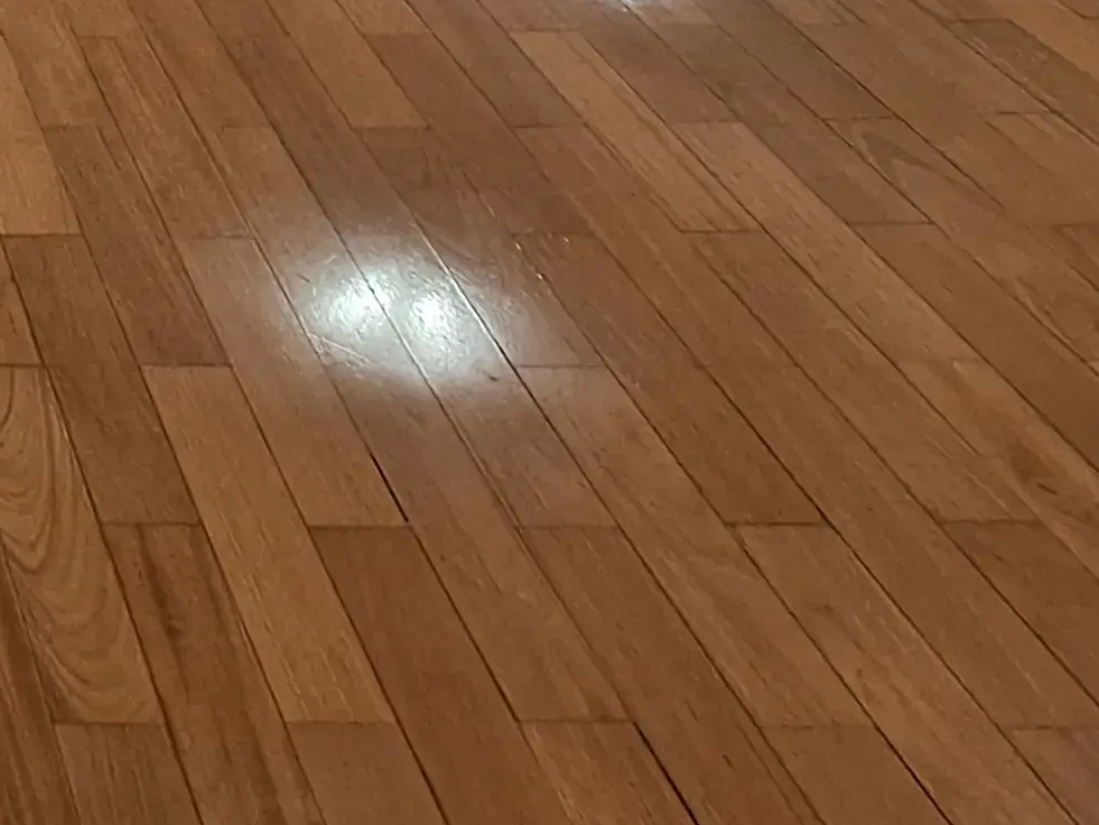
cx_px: -516
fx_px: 1683
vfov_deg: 20.2
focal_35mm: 53
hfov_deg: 26.8
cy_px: -638
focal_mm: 1.74
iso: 100
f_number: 2.2
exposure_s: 1/40
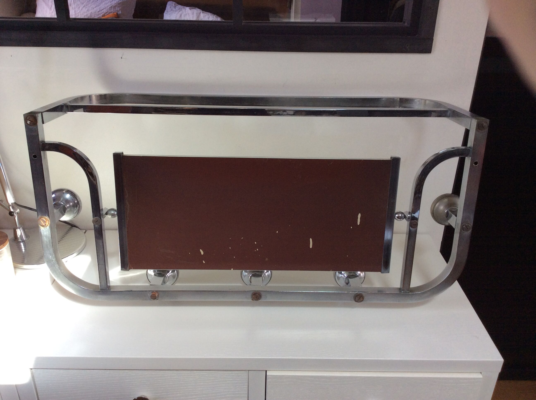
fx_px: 495
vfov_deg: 44.1
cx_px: 268
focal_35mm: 32
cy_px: 200
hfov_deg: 56.9
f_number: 2.4
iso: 50
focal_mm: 3.3
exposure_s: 1/50
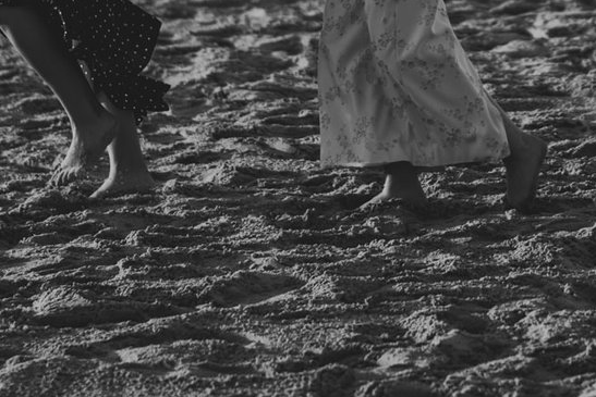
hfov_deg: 8.7
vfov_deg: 5.7
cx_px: 403
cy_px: -305
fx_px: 3908
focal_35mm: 236
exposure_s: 1/10000
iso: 100
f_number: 1.2
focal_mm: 50
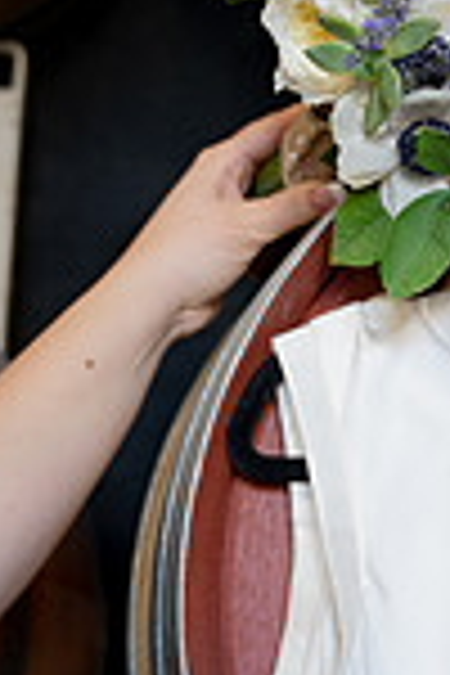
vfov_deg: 24.2
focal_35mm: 84
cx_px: 590
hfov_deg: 15.5
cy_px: 374
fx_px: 1575
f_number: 2.8
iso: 800
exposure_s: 1/80
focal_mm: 28
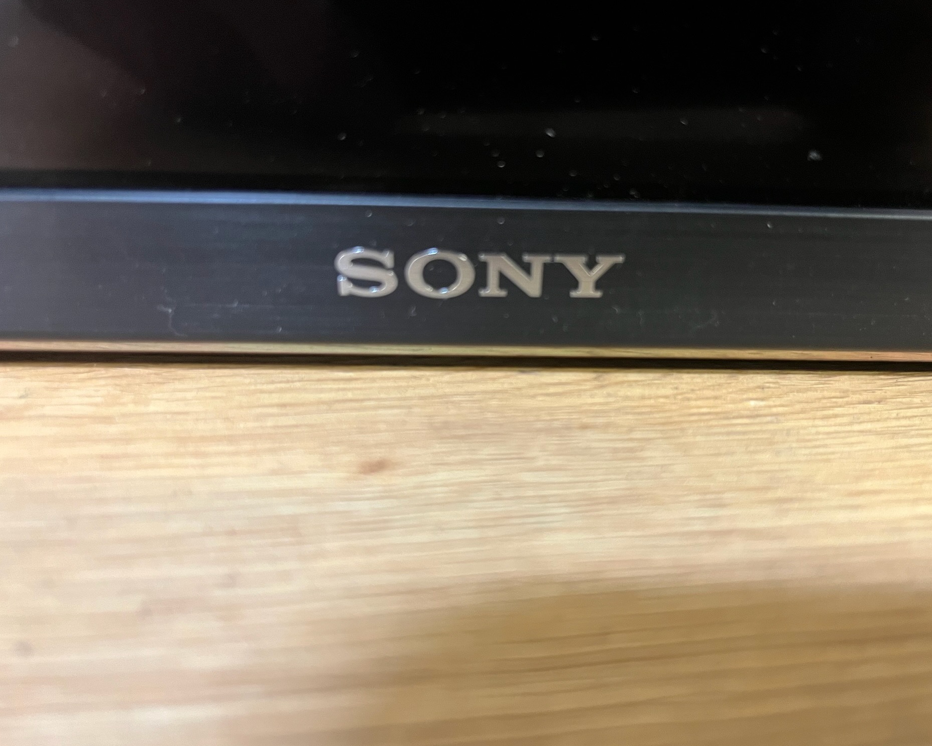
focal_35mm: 28
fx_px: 772
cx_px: 514
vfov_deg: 51.5
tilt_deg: -25.9
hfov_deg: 62.1
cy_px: 366
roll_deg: -2.2
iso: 500
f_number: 1.6
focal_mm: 5.1
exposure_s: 1/50
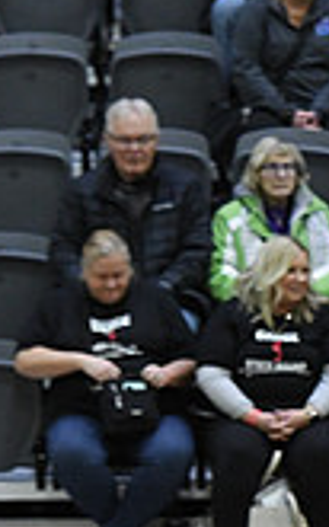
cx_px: 830
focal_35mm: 564
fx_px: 8098
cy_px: 599
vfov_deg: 3.7
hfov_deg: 2.3
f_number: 3.5
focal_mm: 105
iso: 4000
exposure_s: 1/400
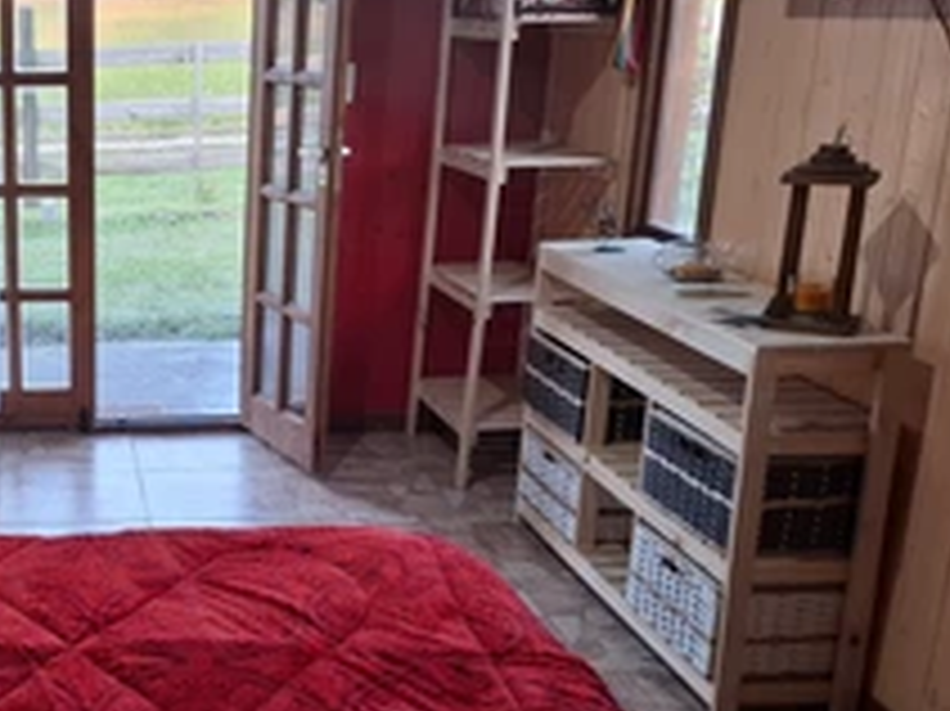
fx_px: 1317
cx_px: 59
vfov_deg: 30.2
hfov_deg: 36.6
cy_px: 423
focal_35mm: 48
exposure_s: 1/50
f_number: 1.8
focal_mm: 5.54
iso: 250
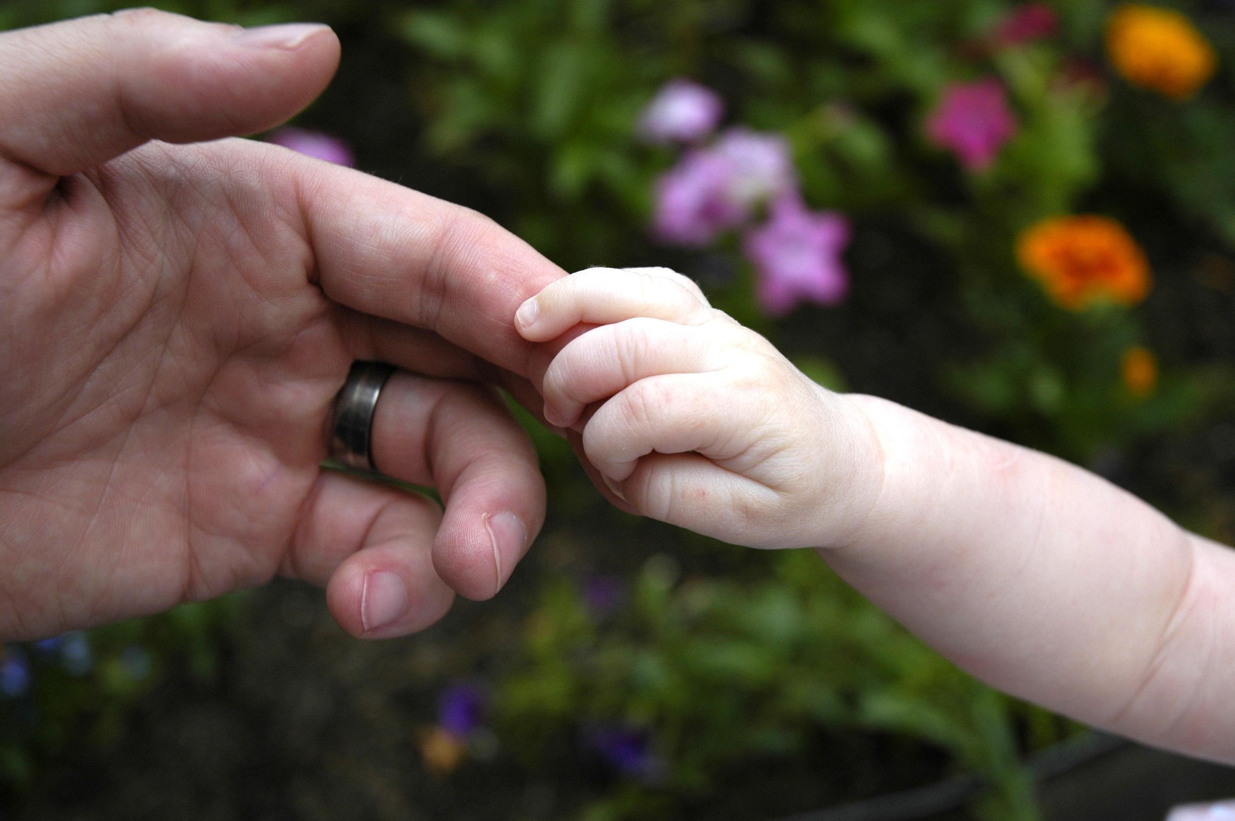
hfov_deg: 28.9
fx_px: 2399
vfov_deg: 19.4
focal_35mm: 70
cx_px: 618
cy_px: 407
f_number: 4.5
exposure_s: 1/200
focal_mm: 46
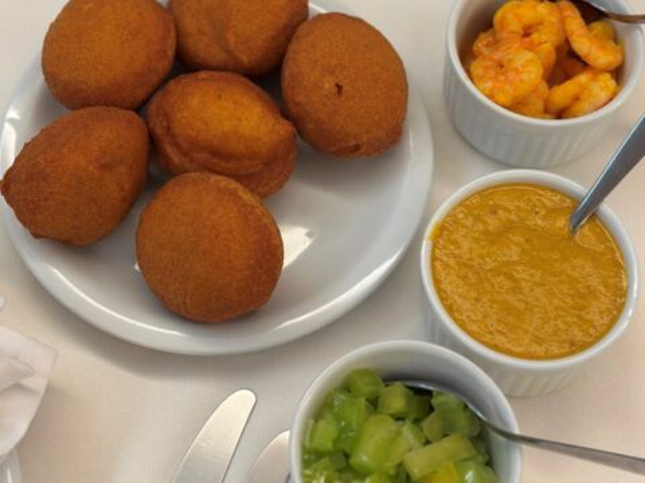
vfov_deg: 30.3
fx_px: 894
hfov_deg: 39.7
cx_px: 322
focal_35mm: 48
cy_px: 242
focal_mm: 6.86
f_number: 1.78
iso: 160
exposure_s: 1/60
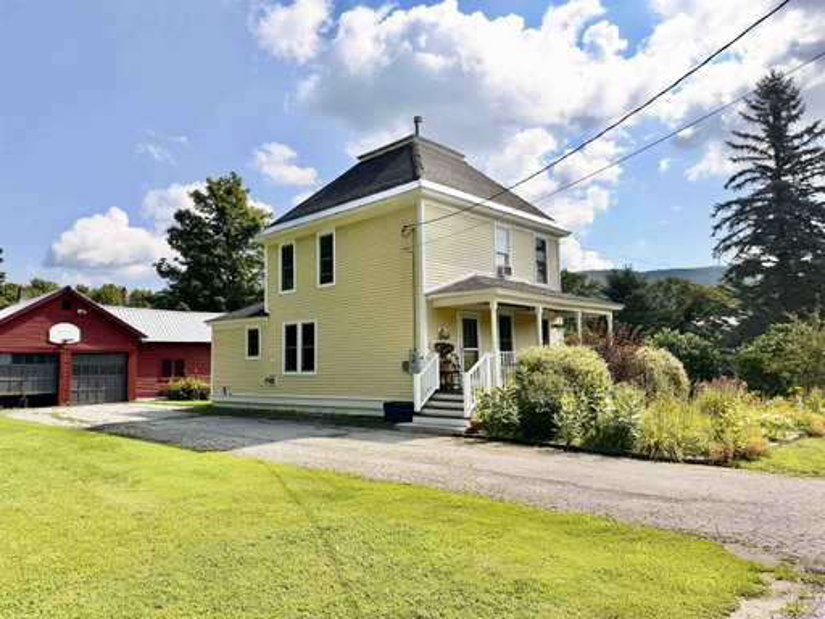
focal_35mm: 24
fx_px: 572
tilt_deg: +6.0
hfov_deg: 71.6
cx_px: 412
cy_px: 310
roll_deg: +0.9
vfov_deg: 56.8
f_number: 1.78
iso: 100
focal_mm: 6.76
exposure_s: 1/8130
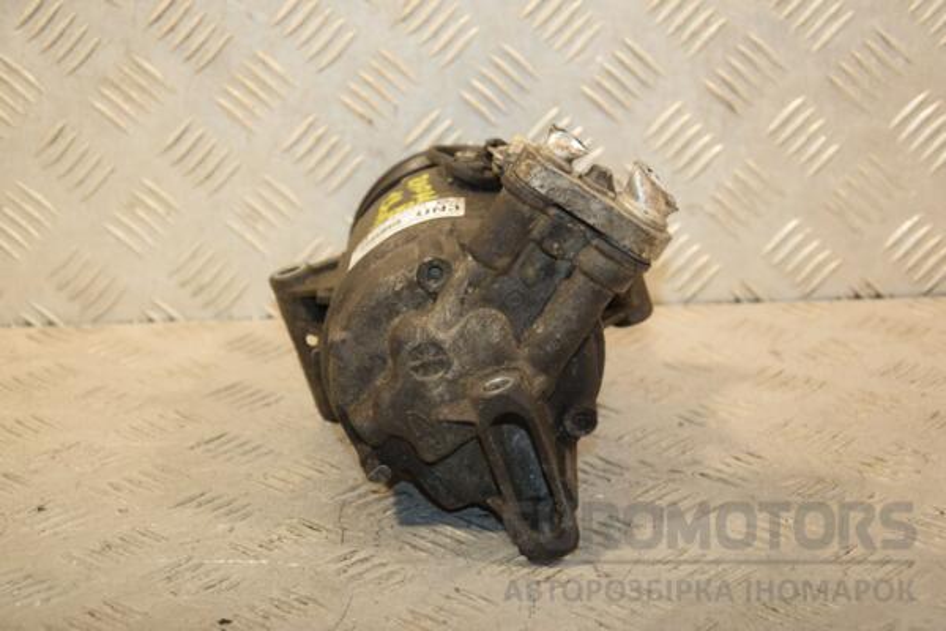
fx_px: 1892
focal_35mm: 72
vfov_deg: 18.9
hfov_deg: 28.1
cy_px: 316
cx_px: 473
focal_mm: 48
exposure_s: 1/200
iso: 800
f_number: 5.6
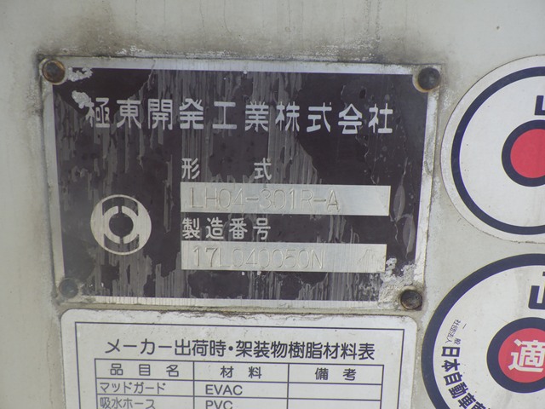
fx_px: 441
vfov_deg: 49.7
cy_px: 204
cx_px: 272
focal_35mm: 28
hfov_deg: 63.4
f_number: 4.2
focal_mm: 5
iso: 125
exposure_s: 1/250
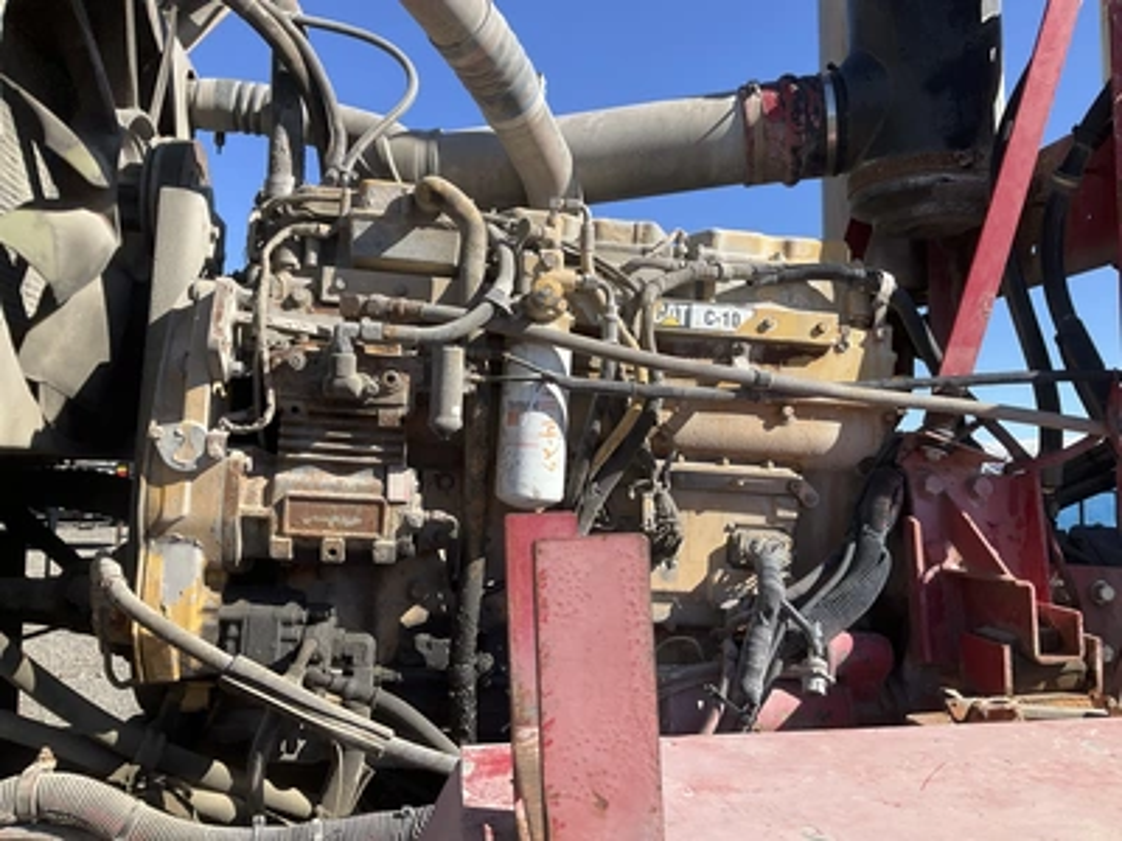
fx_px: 940
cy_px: 420
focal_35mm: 29
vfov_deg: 48.2
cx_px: 561
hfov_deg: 61.7
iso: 25
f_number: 1.8
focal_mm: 3
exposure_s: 1/944
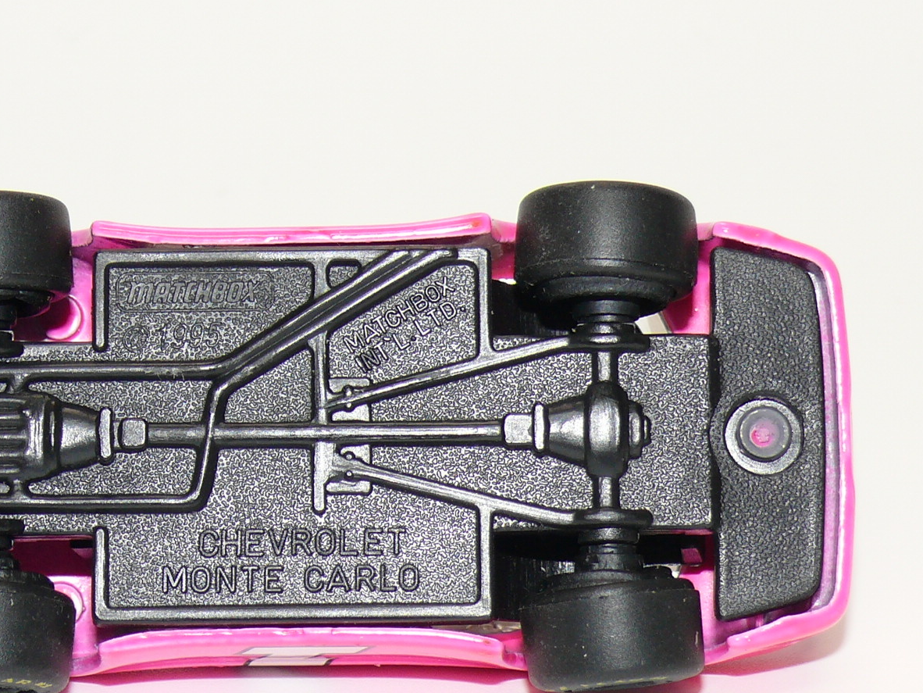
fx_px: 4187
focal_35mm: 157
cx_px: 304
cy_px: 405
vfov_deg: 9.5
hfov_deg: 12.6
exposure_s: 1/30
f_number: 4
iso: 100
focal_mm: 14.3
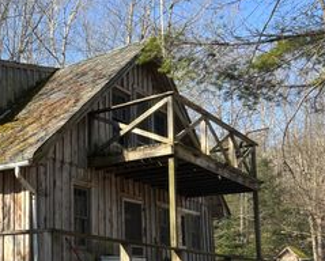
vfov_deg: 28.1
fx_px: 511
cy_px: 205
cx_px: -8
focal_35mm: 53
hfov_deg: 32.2
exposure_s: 1/1029
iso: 50
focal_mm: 5.7
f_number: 1.5
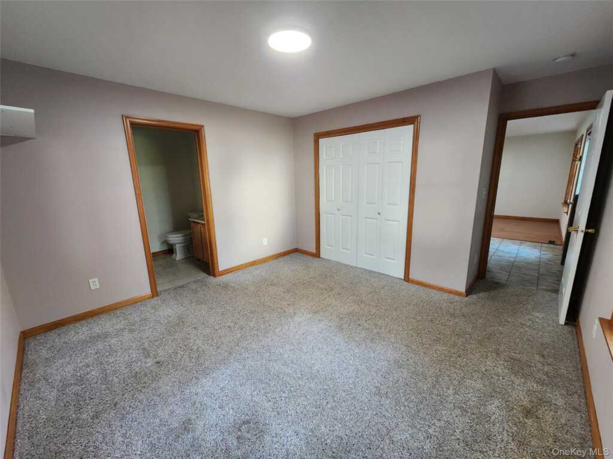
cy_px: 230
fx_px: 230
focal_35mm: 13
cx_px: 306
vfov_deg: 89.9
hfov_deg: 106.2
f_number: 2.2
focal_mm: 2.2
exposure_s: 1/40
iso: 320
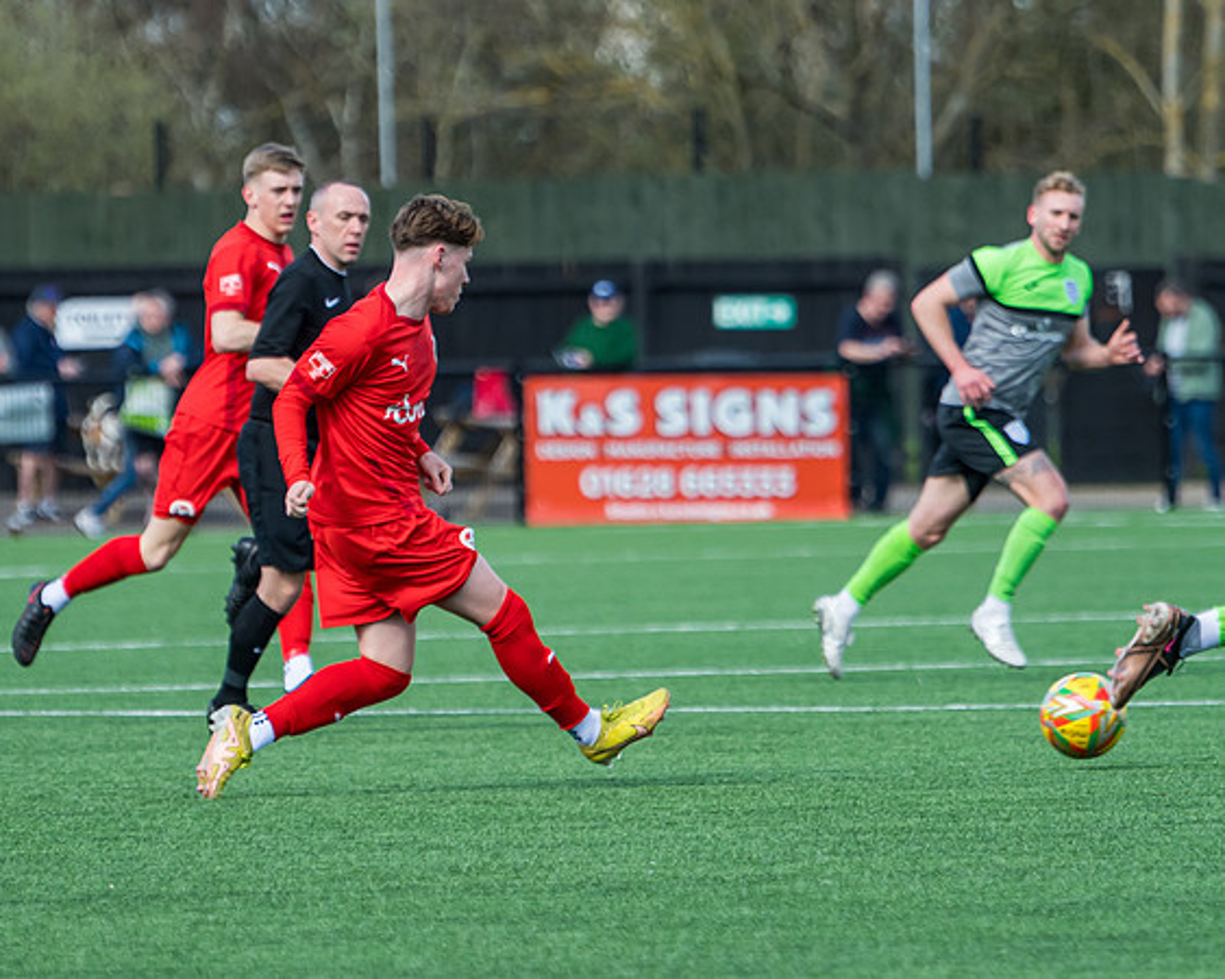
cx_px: 547
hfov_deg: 4.4
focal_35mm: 440
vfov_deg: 3.5
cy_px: 511
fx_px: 15937
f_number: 4
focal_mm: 240
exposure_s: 1/1250
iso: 400
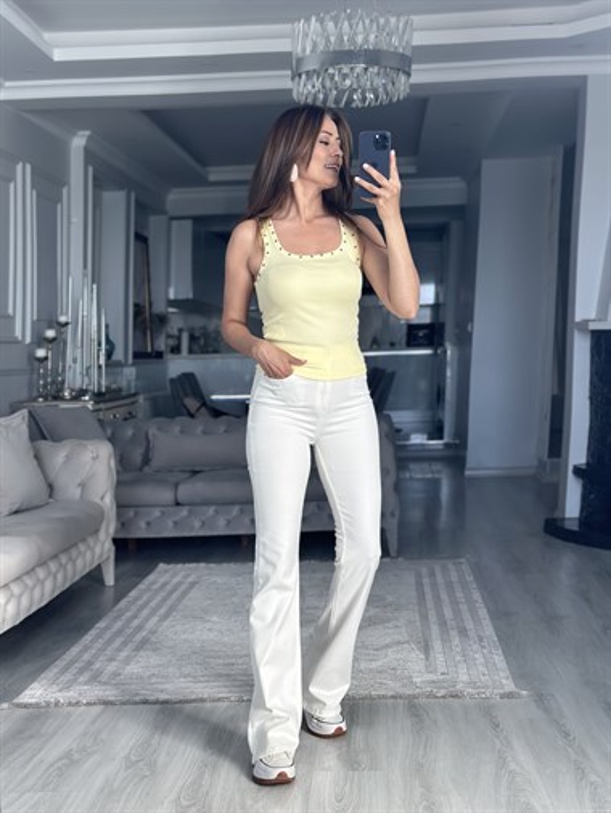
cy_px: 406
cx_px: 306
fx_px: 1129
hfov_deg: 30.3
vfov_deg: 39.6
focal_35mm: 48
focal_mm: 6.86
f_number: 1.78
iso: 100
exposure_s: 1/172
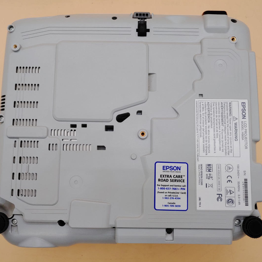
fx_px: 265
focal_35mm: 31
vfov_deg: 52.5
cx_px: 131
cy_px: 131
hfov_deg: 52.5
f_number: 1.8
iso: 50
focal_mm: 4.36
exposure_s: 1/163
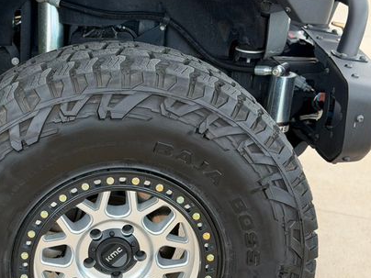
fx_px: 815
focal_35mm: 76
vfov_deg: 19.2
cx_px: 85
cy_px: 215
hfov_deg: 25.3
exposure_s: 1/345
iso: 64
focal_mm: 6.76
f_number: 1.78
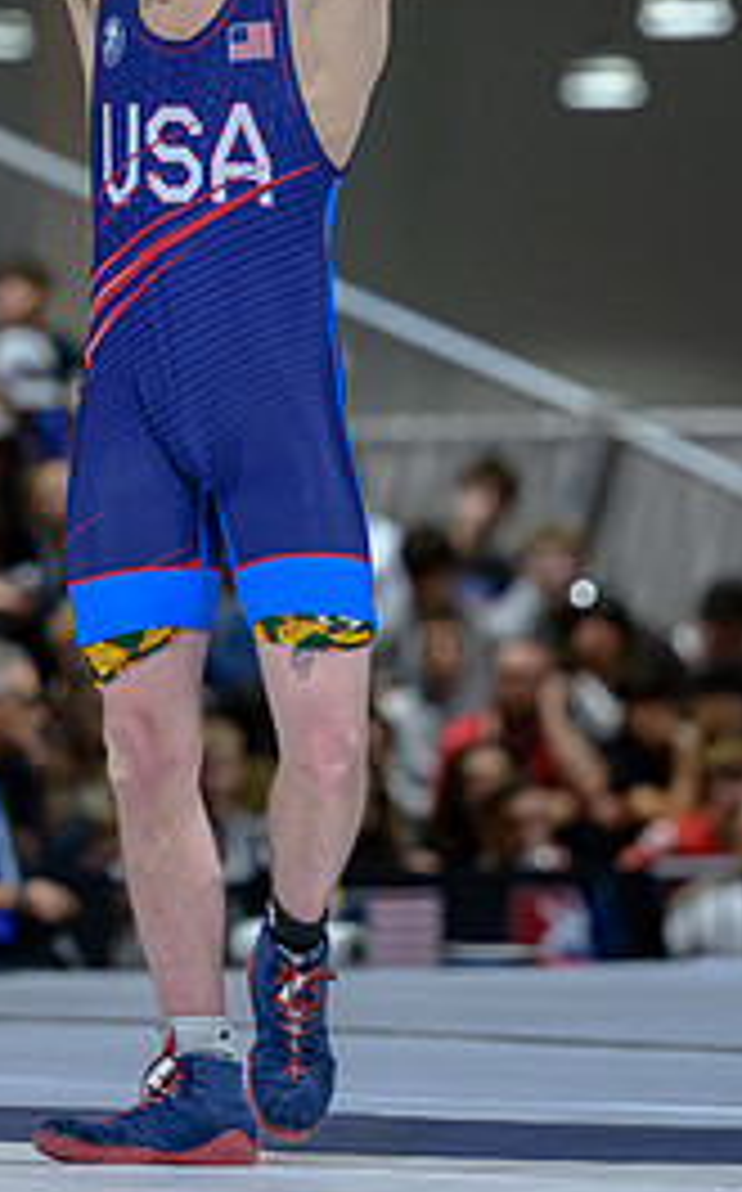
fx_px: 11160
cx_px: 209
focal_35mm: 344
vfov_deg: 6.1
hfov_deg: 3.8
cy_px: 299
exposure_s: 1/400
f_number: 2.8
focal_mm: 140
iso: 3600
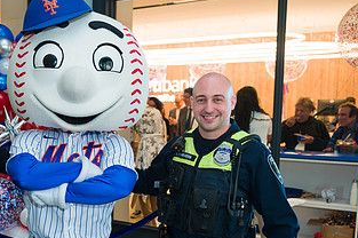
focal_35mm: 50
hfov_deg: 37.8
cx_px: 59
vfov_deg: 26.8
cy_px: 156
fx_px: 497
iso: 400
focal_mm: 27
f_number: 4
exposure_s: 1/200
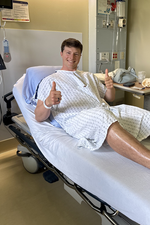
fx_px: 213
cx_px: 115
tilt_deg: -9.4
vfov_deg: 54.8
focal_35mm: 34
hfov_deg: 37.8
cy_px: 78
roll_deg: -1.7
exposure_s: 1/120
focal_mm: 6.86
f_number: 1.78
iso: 125
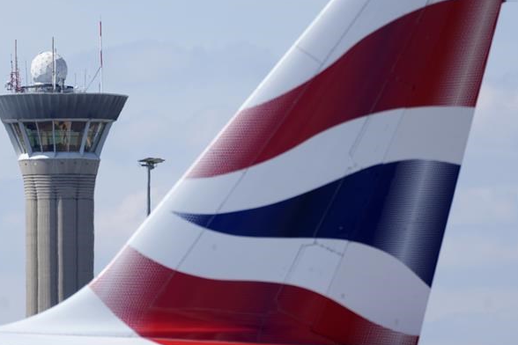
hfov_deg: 3.0
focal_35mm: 697
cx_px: 144
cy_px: 143
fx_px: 10028
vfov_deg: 2.0
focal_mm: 400
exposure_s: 1/800
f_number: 7.1
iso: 200
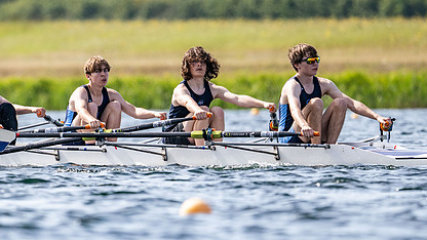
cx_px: 130
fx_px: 9918
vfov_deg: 1.4
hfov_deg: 2.5
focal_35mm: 876
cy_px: 106
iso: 280
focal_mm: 400
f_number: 4.5
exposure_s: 1/2500
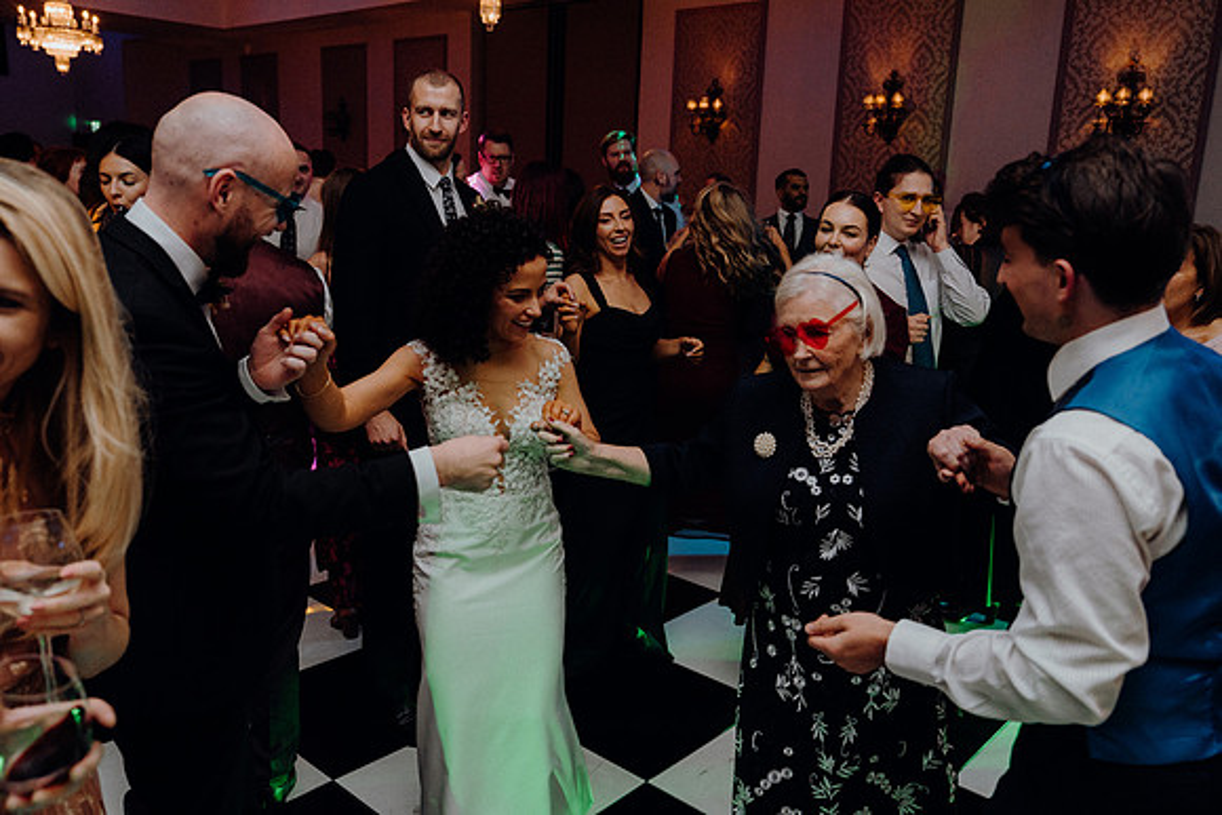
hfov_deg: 63.6
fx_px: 985
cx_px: 611
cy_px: 408
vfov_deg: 45.0
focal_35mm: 29
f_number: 3.5
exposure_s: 1/160
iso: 2500
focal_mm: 29
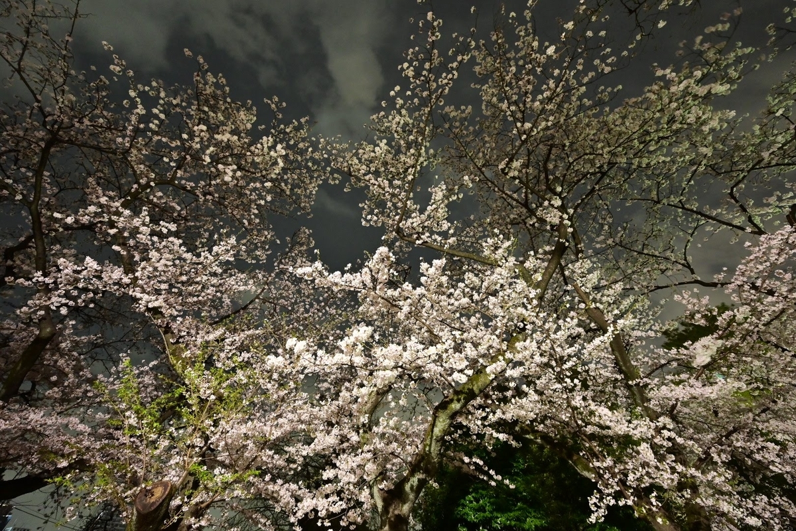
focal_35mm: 14
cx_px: 398
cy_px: 266
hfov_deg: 104.3
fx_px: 310
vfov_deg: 81.2
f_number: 8
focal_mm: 14
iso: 2000
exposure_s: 1/1.3
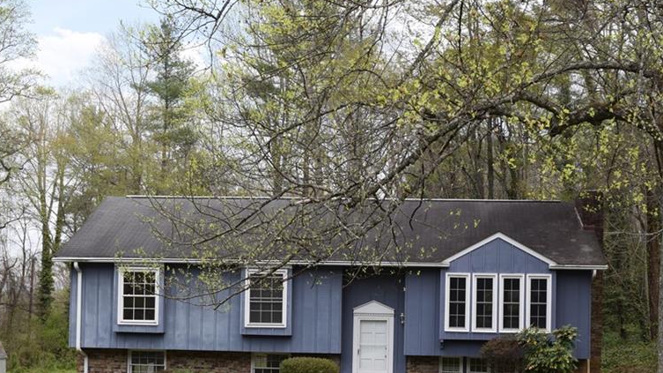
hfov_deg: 36.2
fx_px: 1014
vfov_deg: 20.6
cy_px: 289
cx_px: 368
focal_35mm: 58
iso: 220
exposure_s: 1/250
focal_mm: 27
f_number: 8
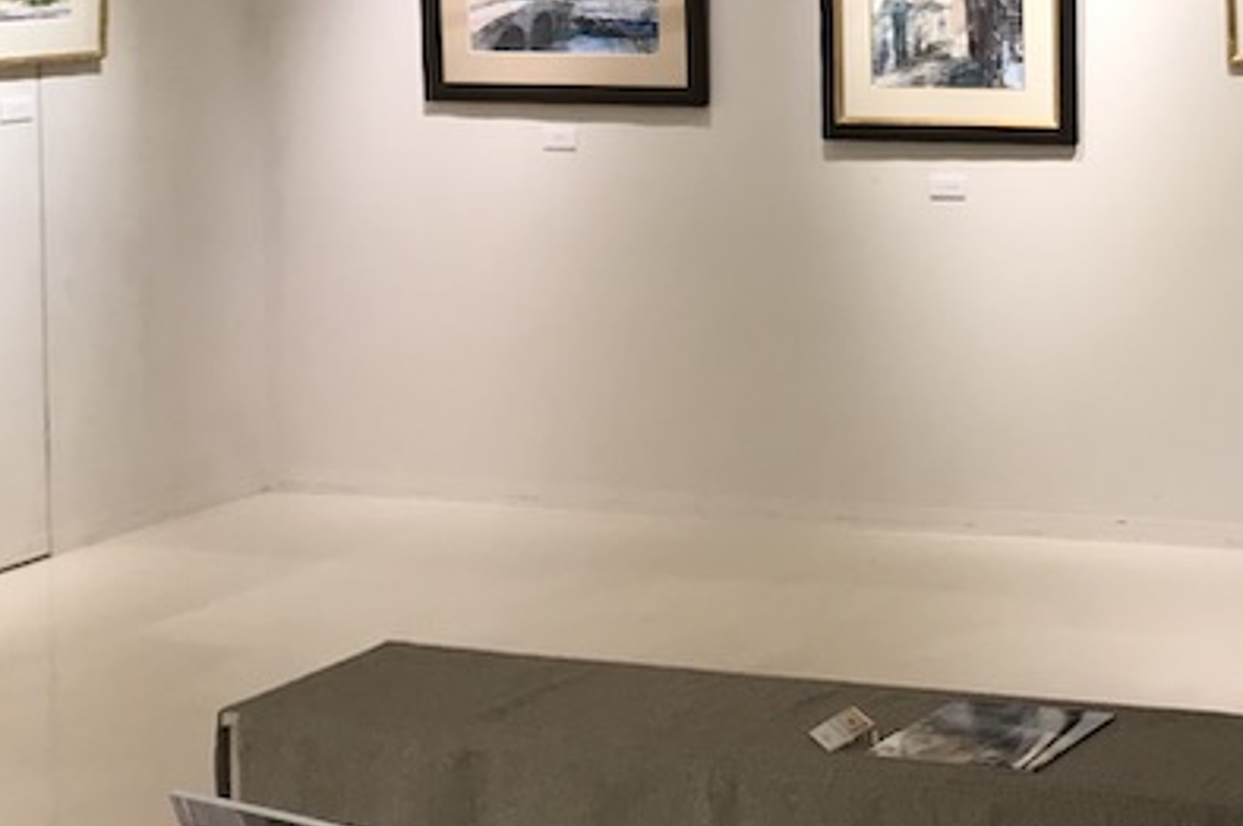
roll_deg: -0.3
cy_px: 38
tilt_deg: -1.9
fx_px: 2553
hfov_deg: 24.9
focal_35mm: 74
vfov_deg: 18.0
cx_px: 1464
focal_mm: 3.99
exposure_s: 1/50
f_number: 1.8
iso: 32
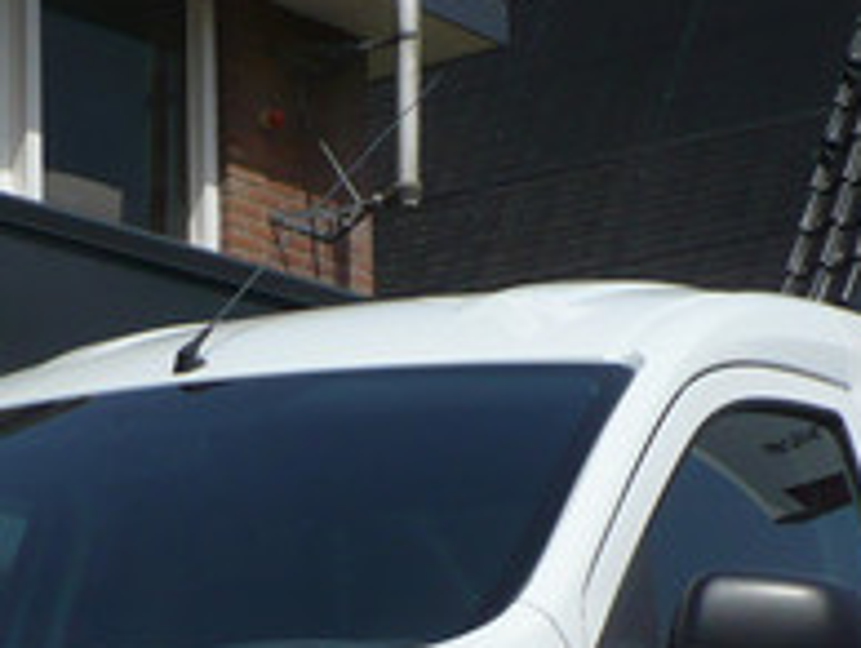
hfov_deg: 16.0
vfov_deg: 11.6
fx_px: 3038
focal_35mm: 122
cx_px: 142
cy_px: 981
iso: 100
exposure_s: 1/320
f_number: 8
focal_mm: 6.1
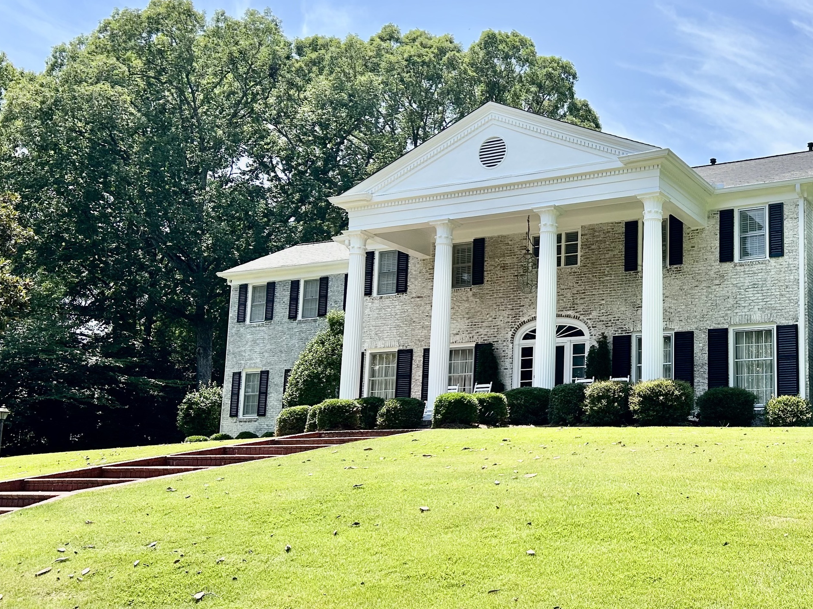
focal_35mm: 42
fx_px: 986
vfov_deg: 34.3
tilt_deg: +9.7
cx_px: 610
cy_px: 340
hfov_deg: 43.4
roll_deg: -0.5
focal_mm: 5.7
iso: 50
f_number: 1.5
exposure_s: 1/2994
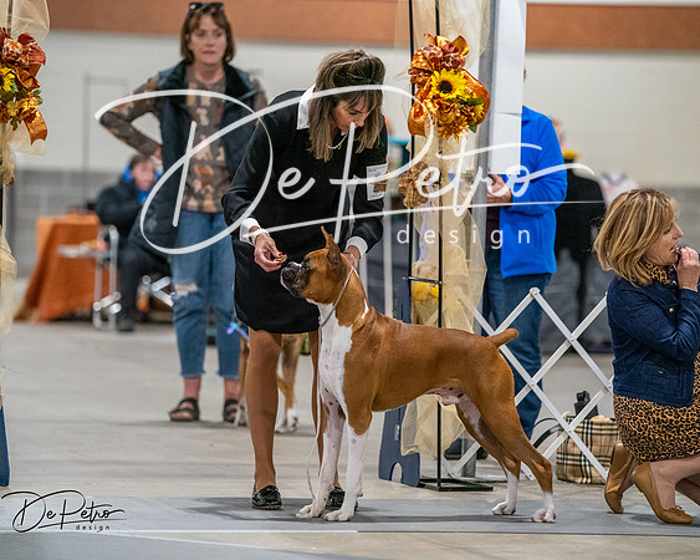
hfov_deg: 8.6
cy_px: 280
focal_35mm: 225
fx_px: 4665
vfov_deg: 6.9
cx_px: 350
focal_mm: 200
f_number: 3.5
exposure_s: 1/250
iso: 6400
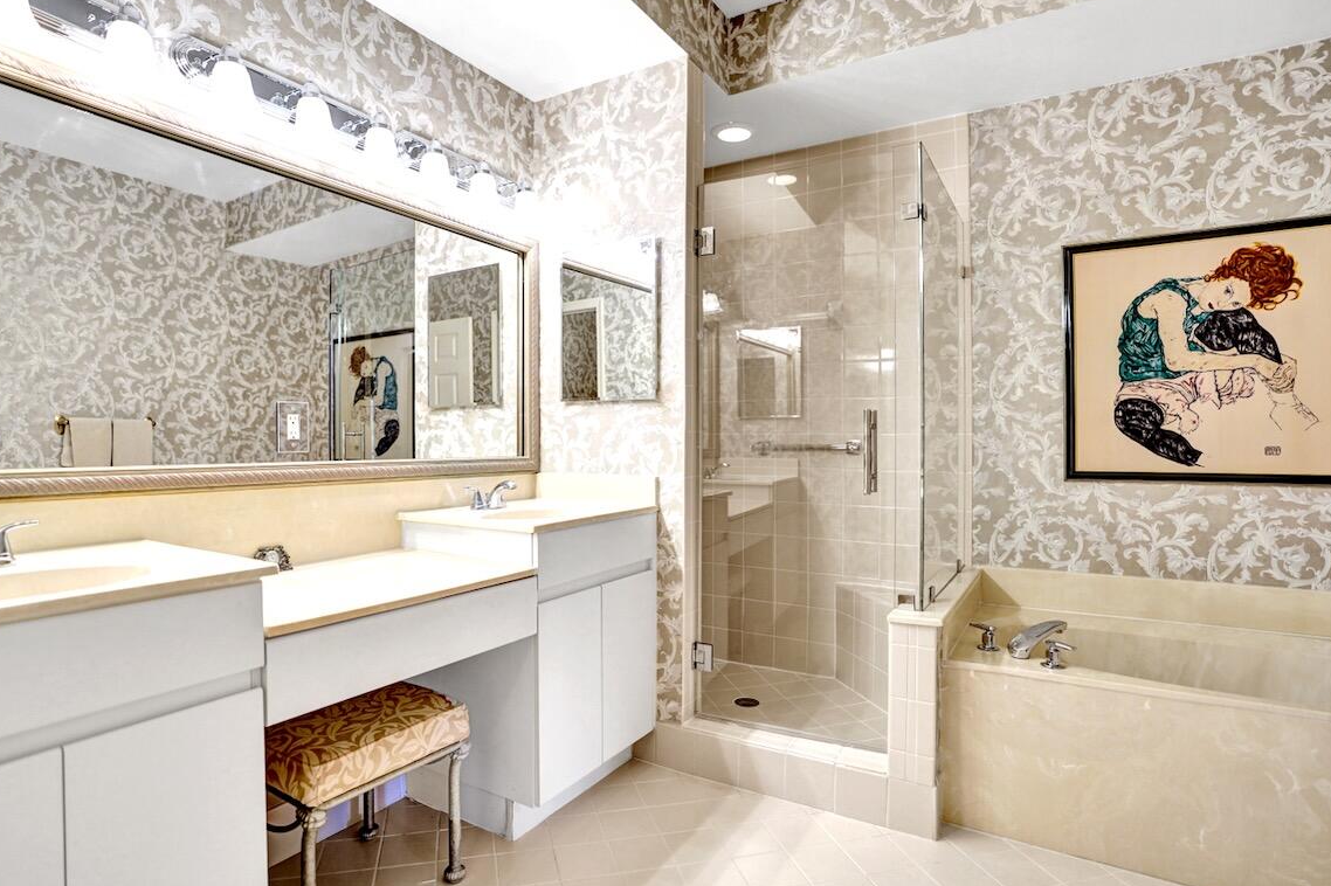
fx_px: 665
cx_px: 619
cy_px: 461
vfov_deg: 67.3
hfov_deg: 89.9
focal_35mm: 18
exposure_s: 1/200
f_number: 2.8
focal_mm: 16
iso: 800
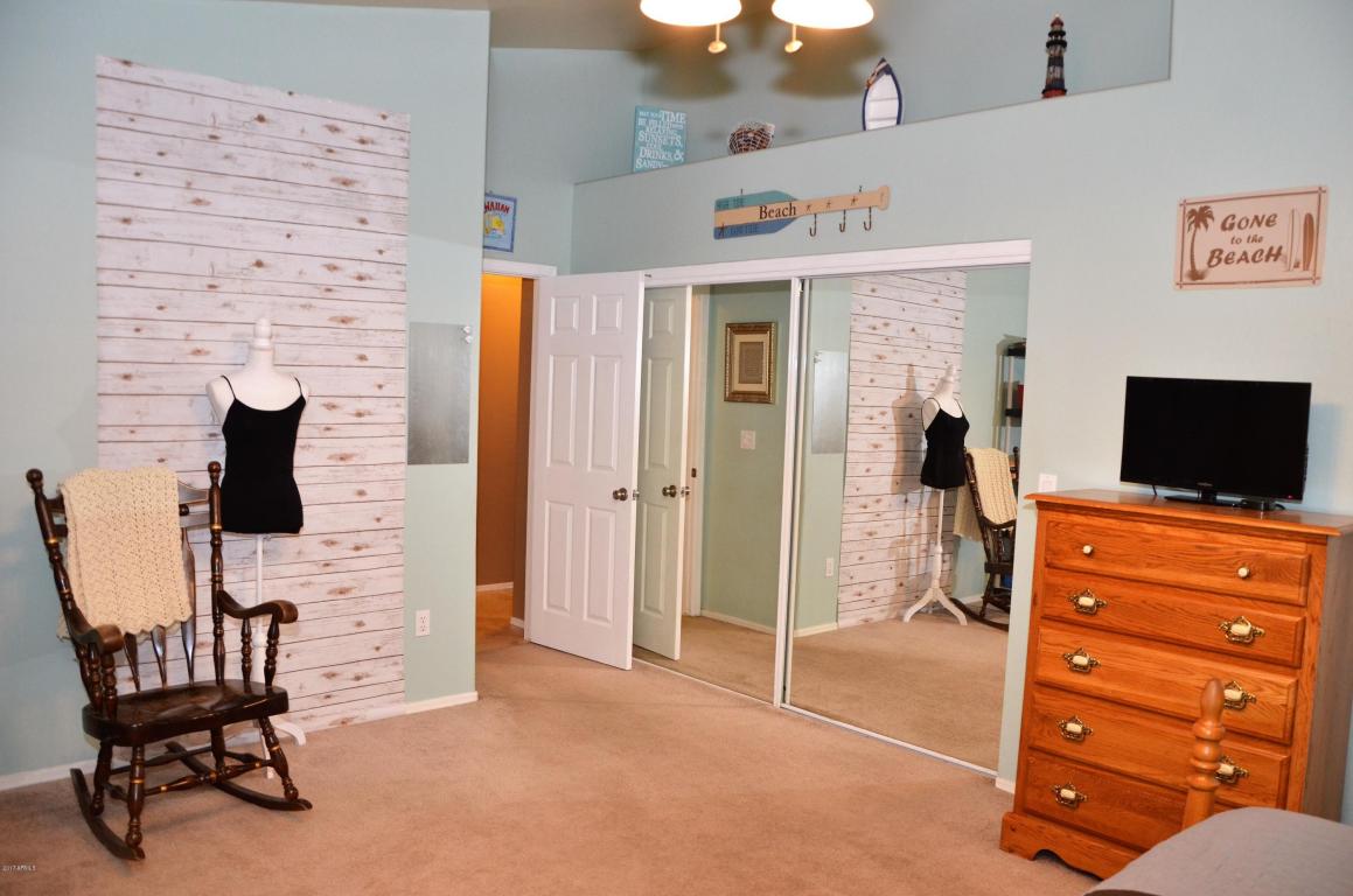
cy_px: 448
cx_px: 676
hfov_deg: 67.5
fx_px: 1013
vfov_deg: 47.7
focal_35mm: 27
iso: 800
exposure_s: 1/60
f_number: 4
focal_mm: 18
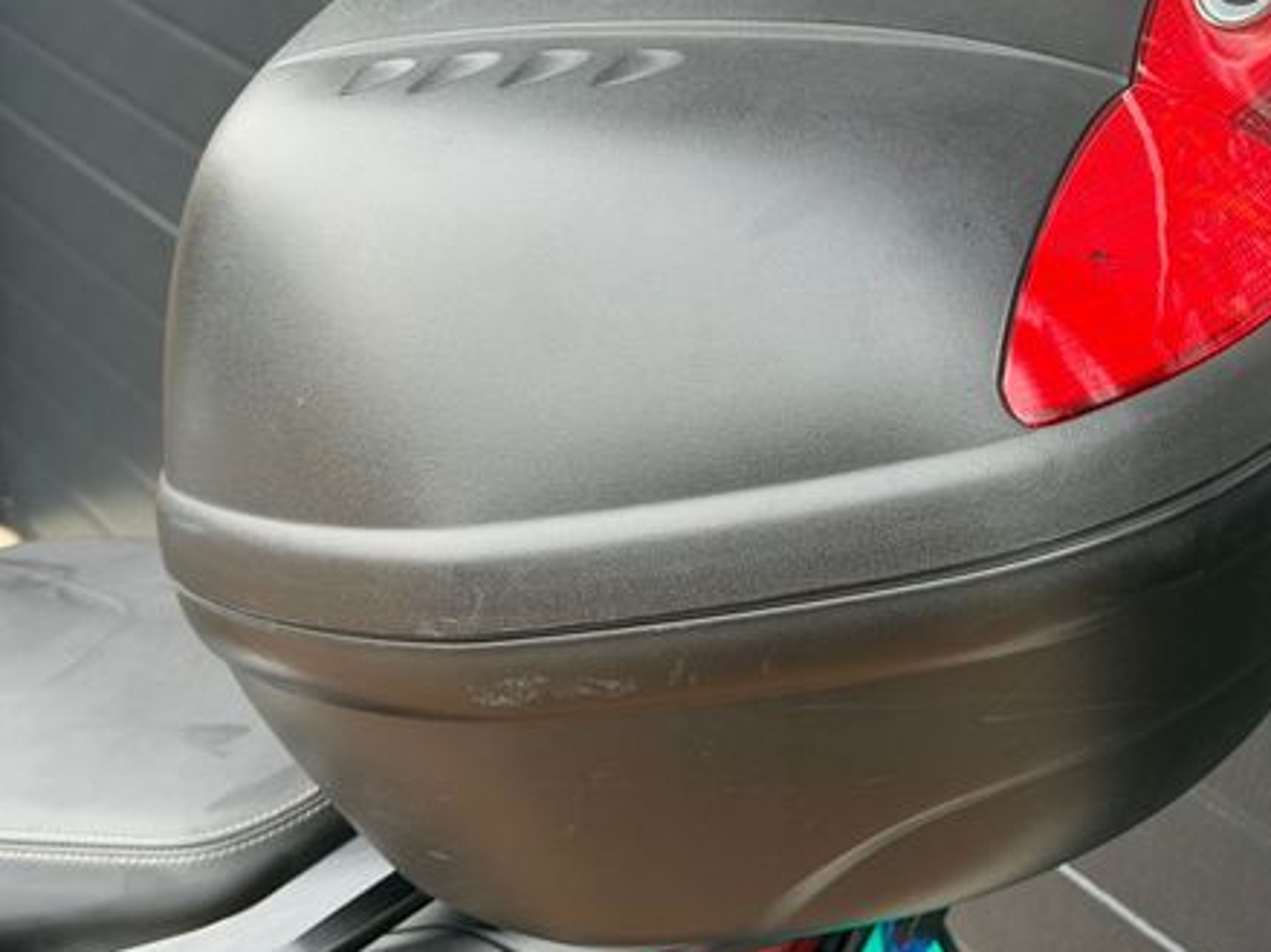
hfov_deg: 27.6
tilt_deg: -19.6
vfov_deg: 20.9
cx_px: 874
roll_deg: -0.4
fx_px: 2569
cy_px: 339
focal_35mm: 70
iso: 64
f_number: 1.78
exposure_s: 1/169
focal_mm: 6.76
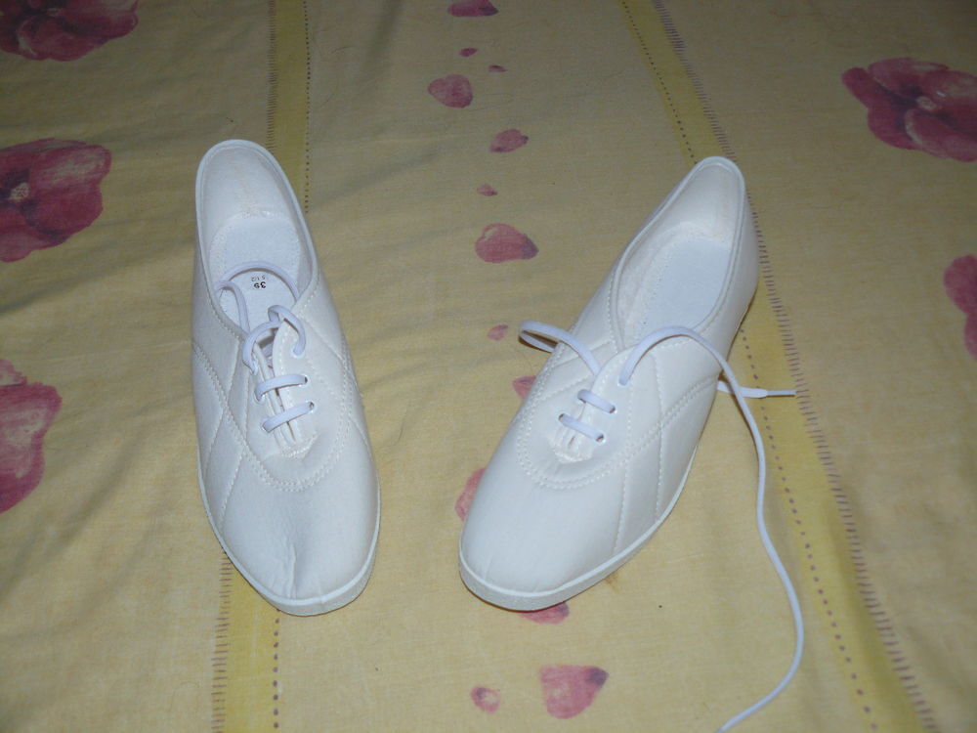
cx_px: 488
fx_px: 1016
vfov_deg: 39.7
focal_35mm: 36
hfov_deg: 51.4
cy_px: 366
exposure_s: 1/50
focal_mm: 6
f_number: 2.8
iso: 100
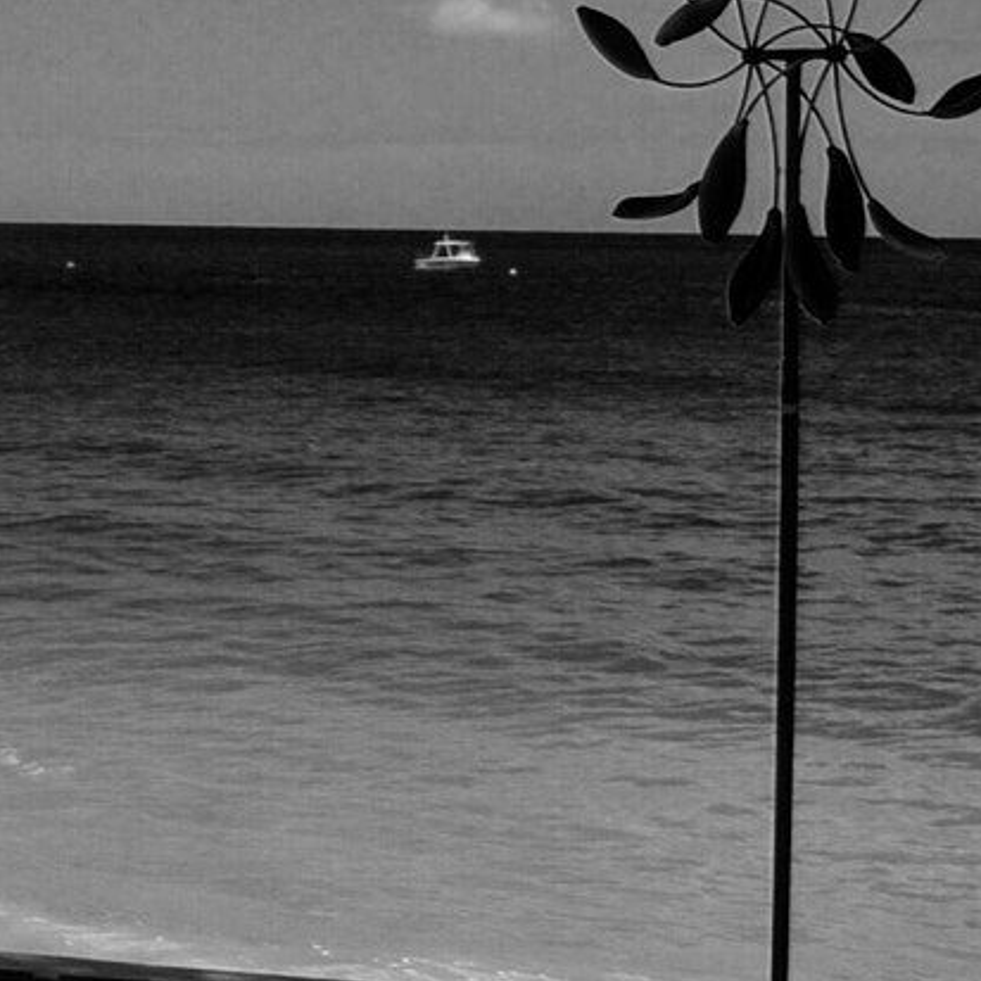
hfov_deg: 13.1
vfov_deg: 14.9
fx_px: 3655
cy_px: -106
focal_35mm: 114
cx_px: -1029
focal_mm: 18
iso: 100
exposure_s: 1/60
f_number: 19
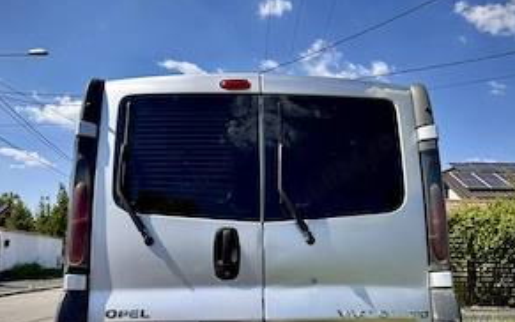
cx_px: 262
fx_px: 491
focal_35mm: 35
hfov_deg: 55.3
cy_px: 203
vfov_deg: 36.1
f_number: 1.78
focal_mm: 6.76
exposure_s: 1/4049
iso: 80
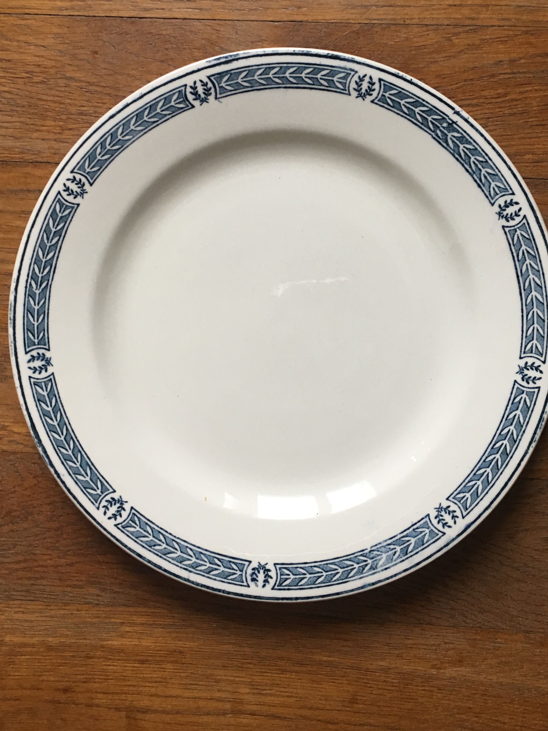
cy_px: 312
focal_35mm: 37
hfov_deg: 38.7
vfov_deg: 50.0
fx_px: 781
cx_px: 289
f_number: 2.2
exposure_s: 1/17
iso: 40
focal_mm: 4.15
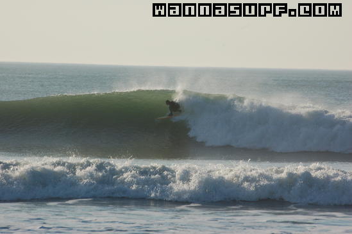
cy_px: 117
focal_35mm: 450
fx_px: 4396
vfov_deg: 3.0
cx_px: 176
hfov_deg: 4.6
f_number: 13
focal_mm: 300
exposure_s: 1/1000
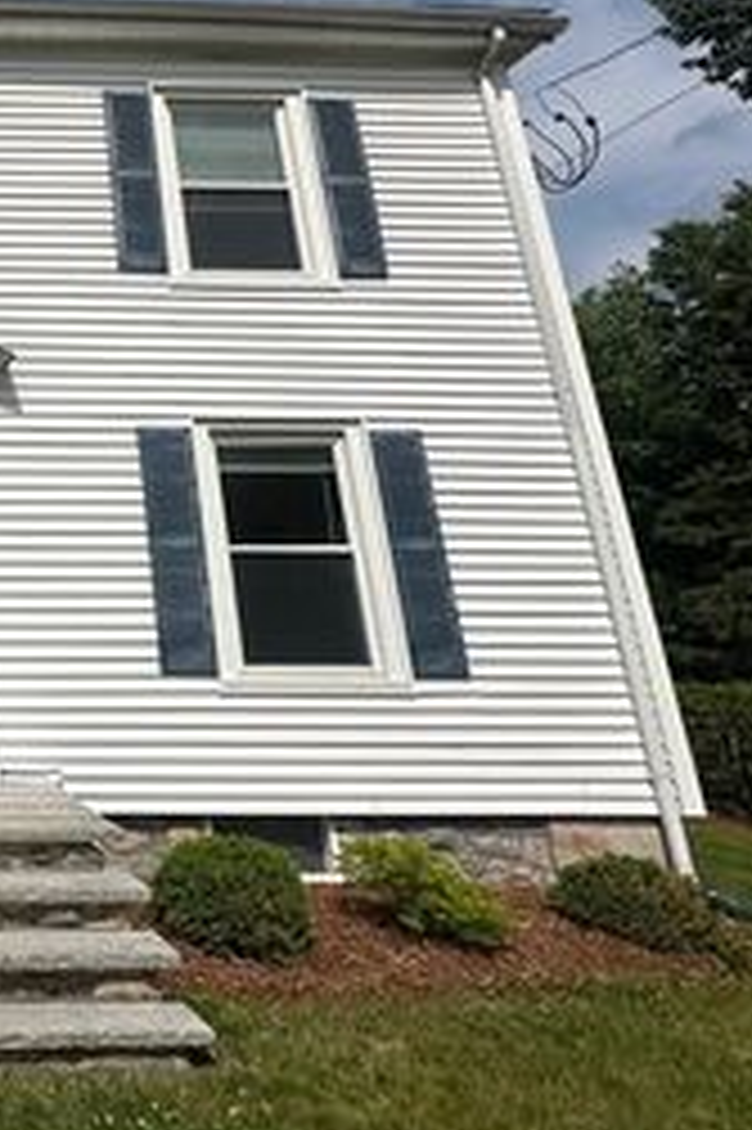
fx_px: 910
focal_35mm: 29
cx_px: -176
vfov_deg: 61.8
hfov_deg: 34.6
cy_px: 358
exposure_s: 1/7813
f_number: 2.2
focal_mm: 2.22
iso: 50
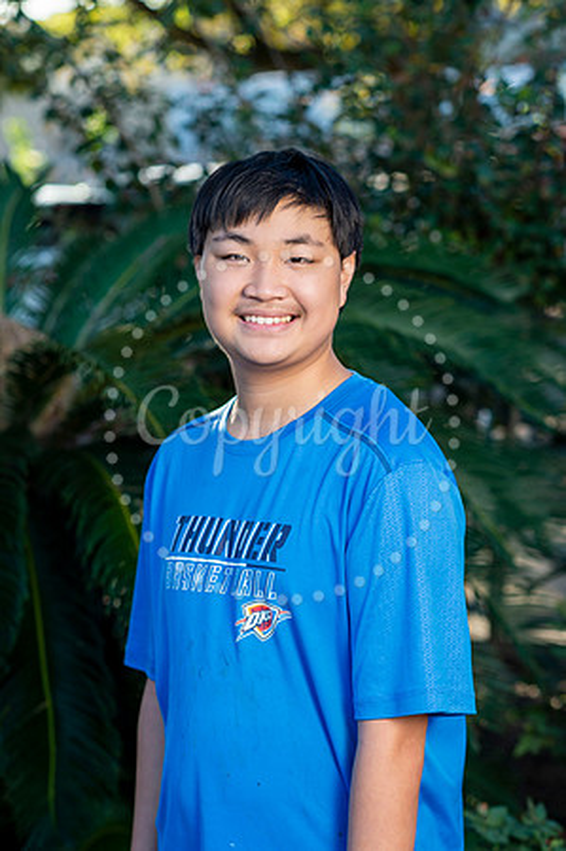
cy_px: 426
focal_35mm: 85
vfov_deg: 23.9
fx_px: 2009
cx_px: 283
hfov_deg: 16.0
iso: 200
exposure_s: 1/160
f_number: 4
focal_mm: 85
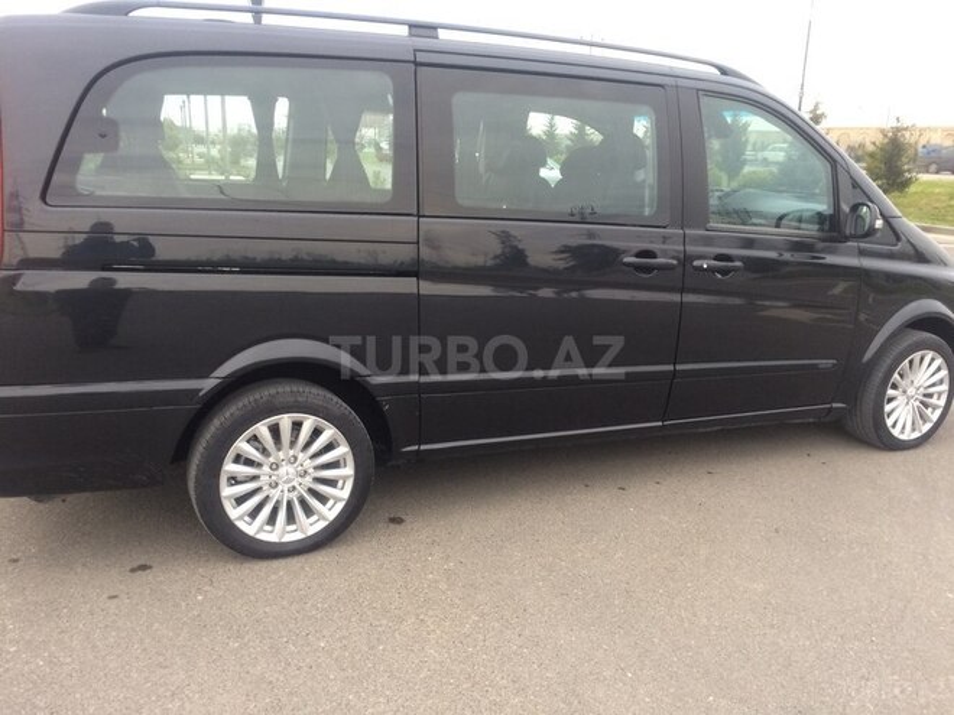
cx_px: 477
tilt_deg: -14.3
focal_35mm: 29
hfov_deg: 61.7
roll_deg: +0.7
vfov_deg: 48.2
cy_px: 358
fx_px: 799
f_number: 2.2
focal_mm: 4.15
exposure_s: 1/33
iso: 50
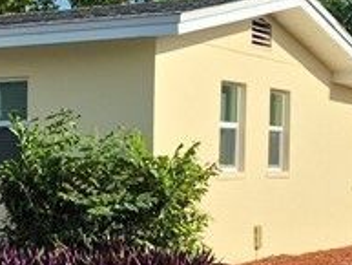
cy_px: 208
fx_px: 1241
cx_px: -341
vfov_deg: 12.1
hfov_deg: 13.8
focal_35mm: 122
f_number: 1.8
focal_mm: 5.4
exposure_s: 1/1912
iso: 25
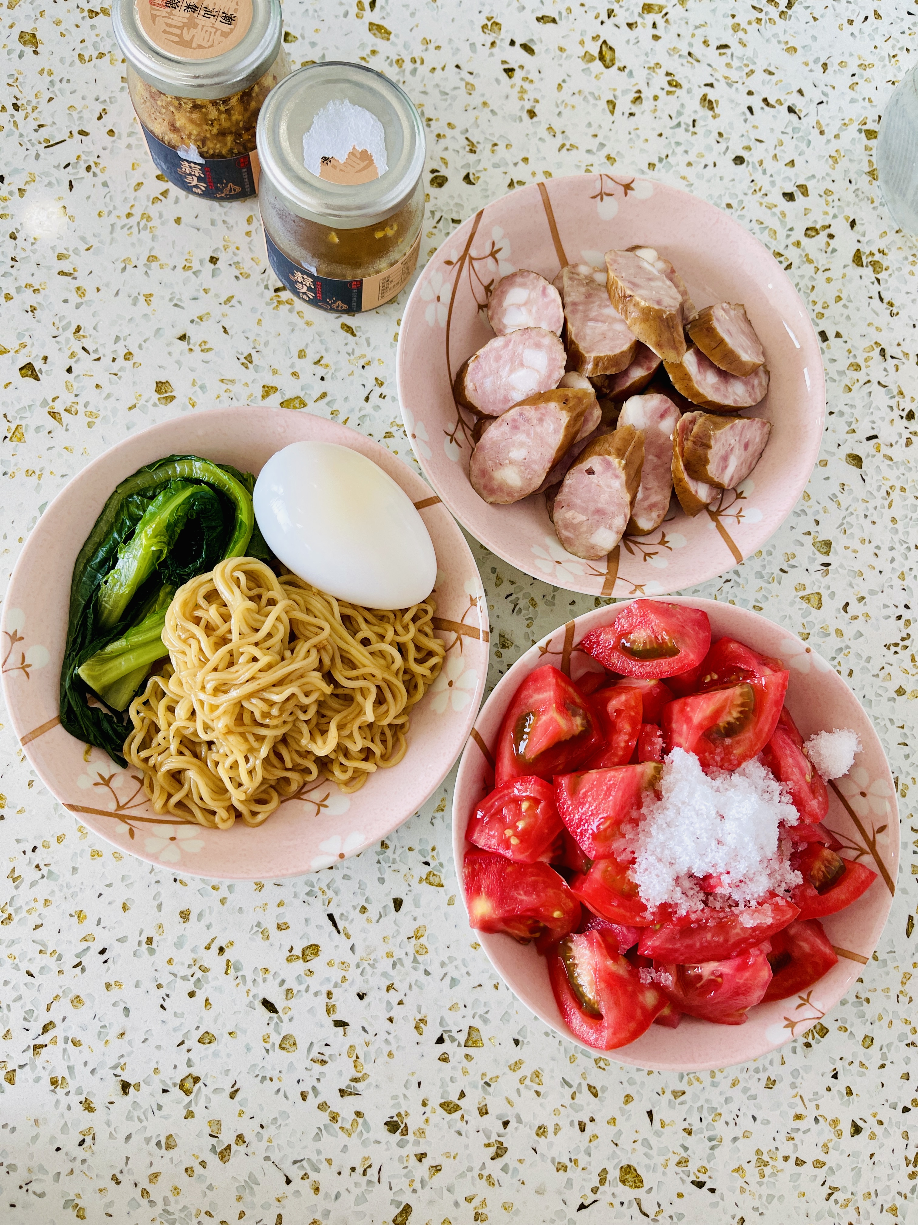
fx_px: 884
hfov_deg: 54.9
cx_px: 459
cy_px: 612
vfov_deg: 69.4
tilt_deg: -80.7
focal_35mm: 25
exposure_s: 1/121
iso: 100
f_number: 1.6
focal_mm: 5.1
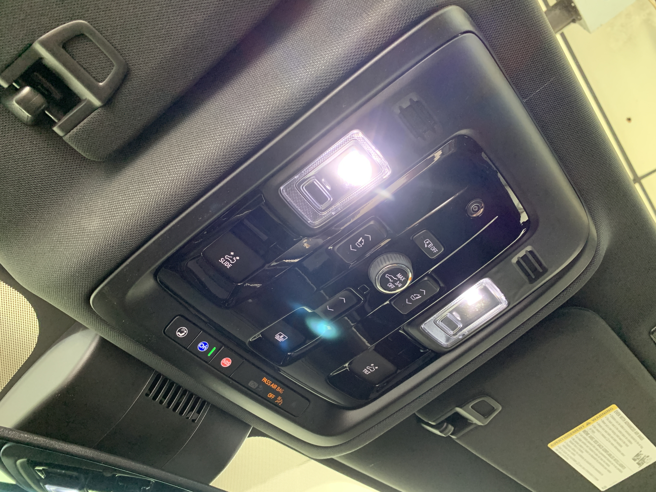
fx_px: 493
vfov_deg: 53.1
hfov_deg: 67.3
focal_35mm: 26
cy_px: 246
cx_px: 328
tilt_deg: +49.3
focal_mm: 4.25
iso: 500
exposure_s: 1/30
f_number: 1.8
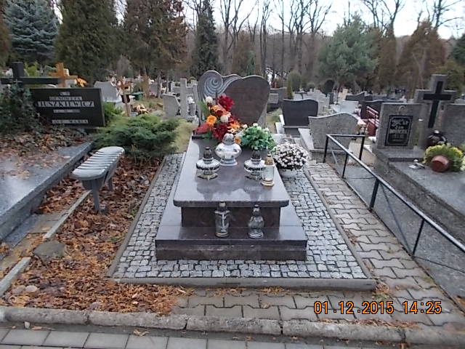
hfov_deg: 67.3
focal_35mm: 26
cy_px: 174
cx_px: 232
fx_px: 349
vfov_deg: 53.1
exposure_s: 1/30
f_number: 3.2
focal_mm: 4.6
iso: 80
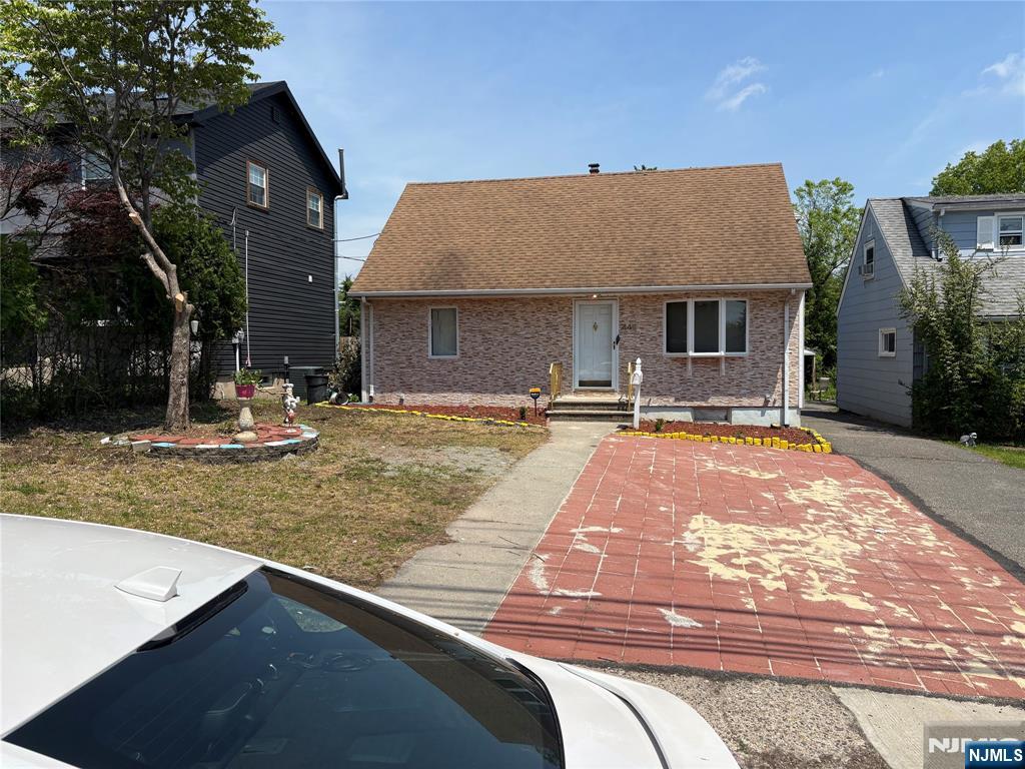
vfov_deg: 53.1
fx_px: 770
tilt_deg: -1.5
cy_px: 384
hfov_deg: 67.3
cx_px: 512
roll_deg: +1.1
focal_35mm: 26
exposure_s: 1/5814
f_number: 1.6
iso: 50
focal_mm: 5.96
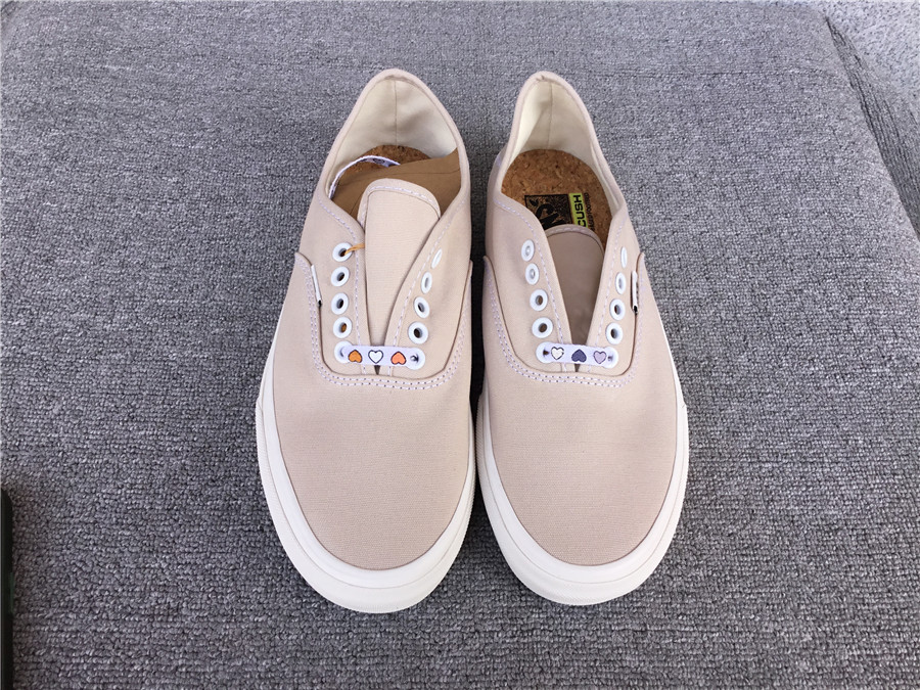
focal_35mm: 31
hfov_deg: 58.4
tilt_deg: -55.0
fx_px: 824
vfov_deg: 45.4
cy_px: 345
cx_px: 460
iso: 25
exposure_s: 1/254
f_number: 2.4
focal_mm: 3.3
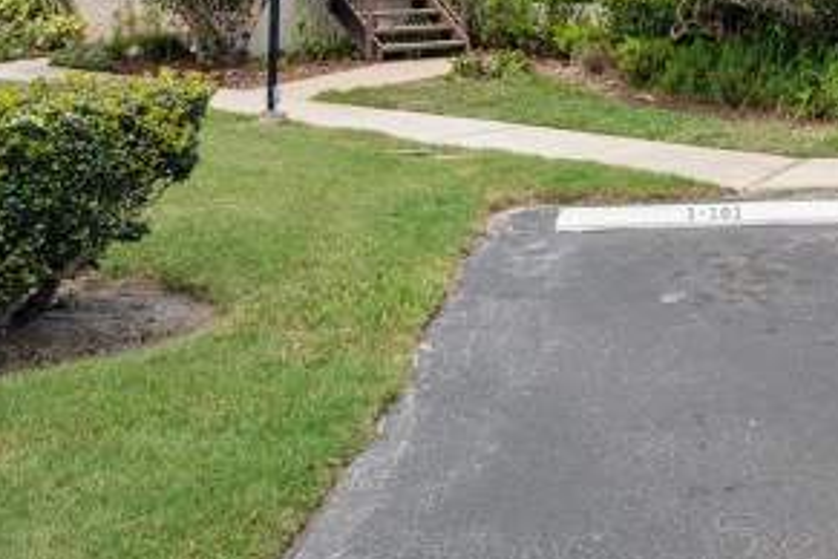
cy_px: -128
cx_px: 950
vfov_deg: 22.5
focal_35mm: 55
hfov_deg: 31.6
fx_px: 1280
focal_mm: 20
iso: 320
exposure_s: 1/400
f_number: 8
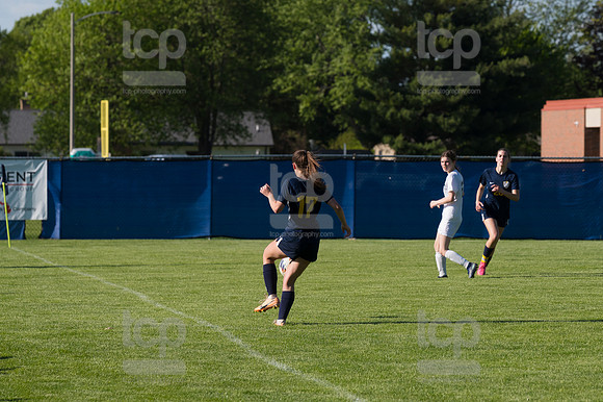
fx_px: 4135
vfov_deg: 5.6
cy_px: 201
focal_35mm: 247
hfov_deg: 8.3
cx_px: 302
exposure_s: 1/1600
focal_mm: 165
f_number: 5.6
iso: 250
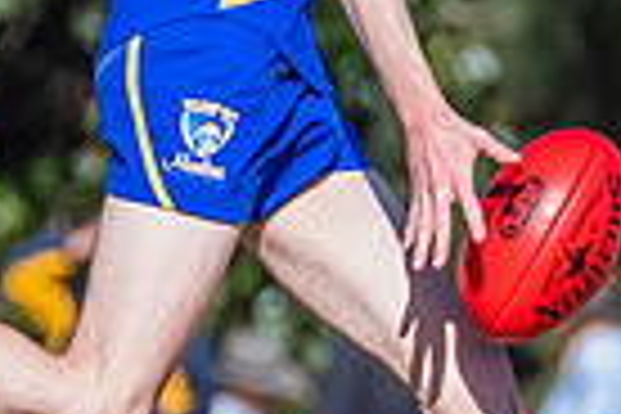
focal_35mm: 2216
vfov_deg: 0.6
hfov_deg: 0.9
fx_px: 38223
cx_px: 441
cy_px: -105
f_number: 8
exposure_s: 1/2000
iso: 800
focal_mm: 360
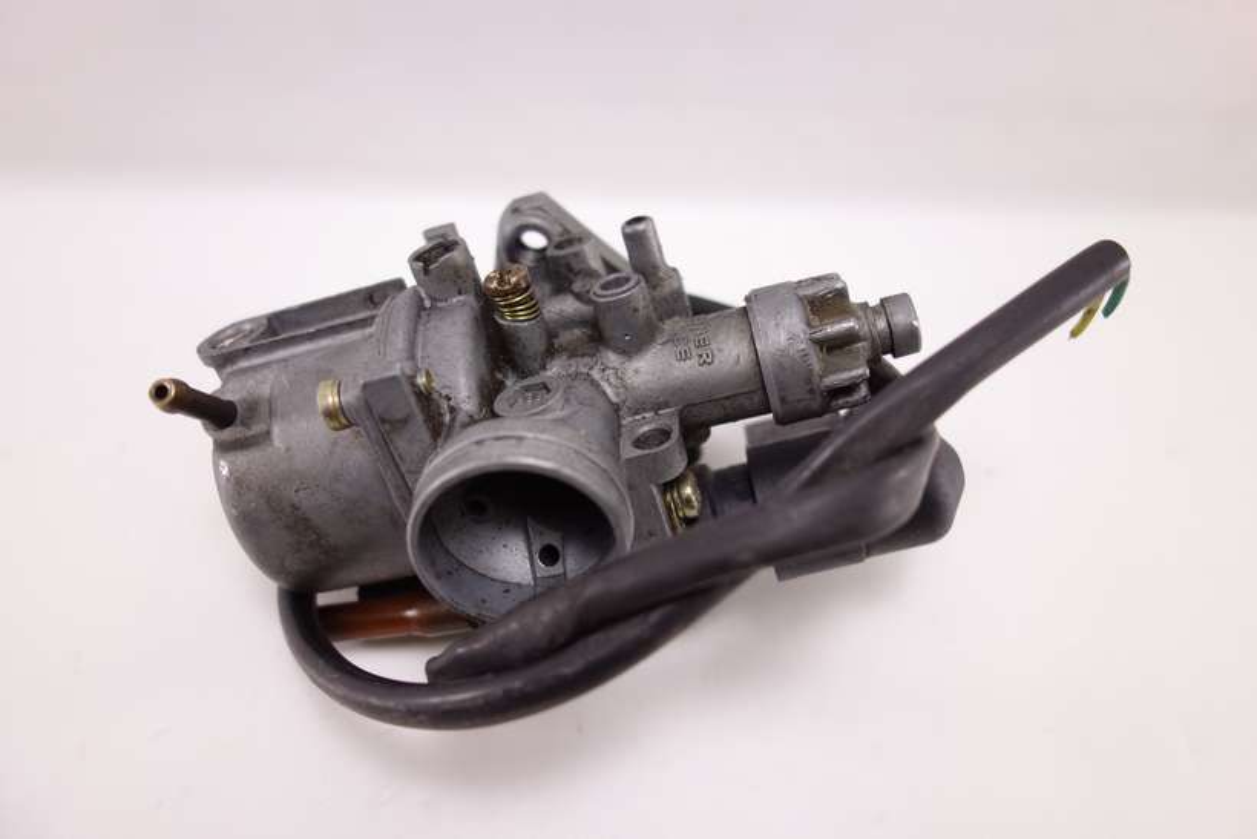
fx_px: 978
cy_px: 420
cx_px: 628
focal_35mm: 28
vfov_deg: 46.4
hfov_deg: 65.5
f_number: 2
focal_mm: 10.4
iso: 125
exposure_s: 1/100
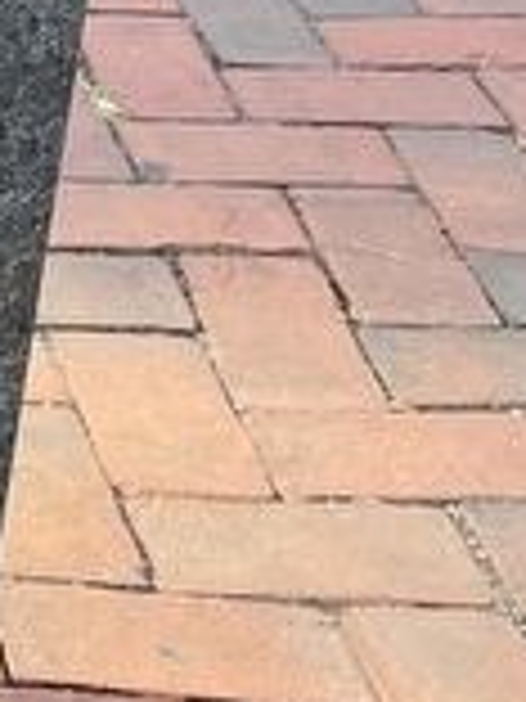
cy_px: 86
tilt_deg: -25.1
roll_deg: -3.1
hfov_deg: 10.1
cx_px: -629
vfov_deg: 14.7
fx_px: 2695
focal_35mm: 133
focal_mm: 5.1
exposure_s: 1/172
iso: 50
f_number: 1.6
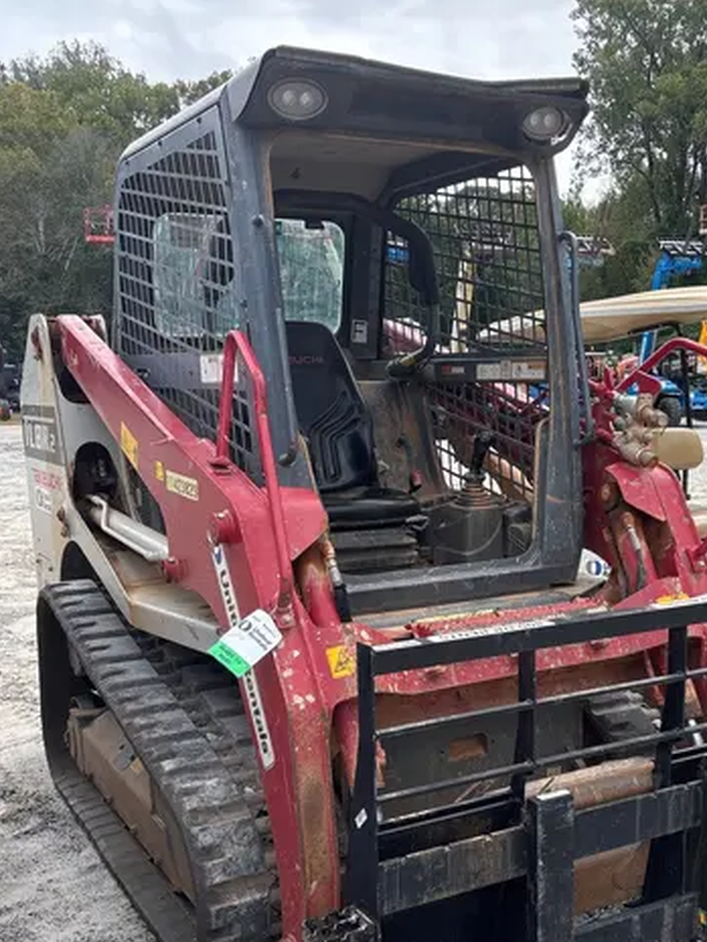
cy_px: 605
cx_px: 488
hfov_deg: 34.7
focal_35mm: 41
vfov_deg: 45.3
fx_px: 1116
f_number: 1.6
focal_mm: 5.96
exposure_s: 1/355
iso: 50
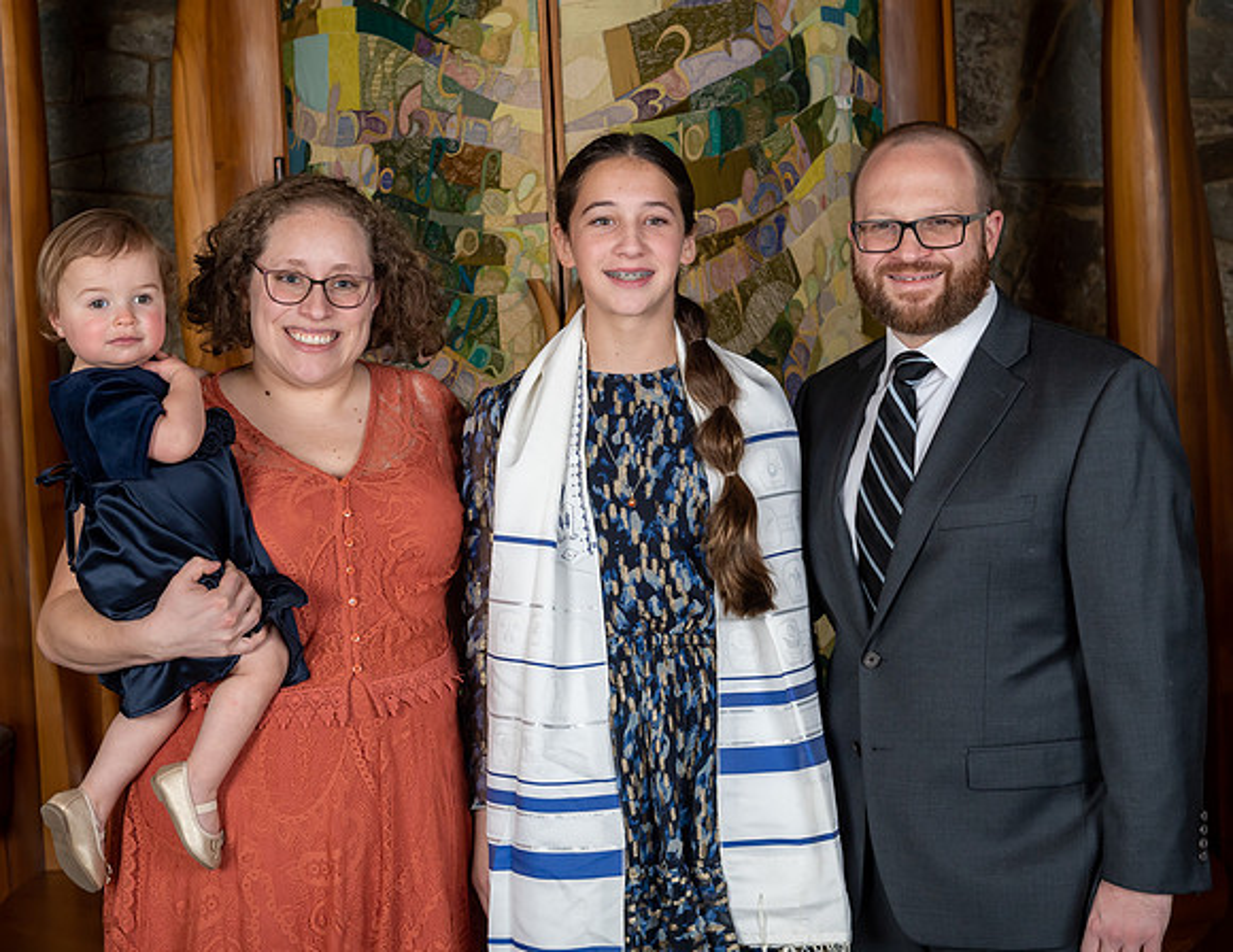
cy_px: 476
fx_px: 2381
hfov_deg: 29.0
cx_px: 624
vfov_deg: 22.6
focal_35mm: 66
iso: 320
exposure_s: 1/250
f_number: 6.3
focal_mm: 40
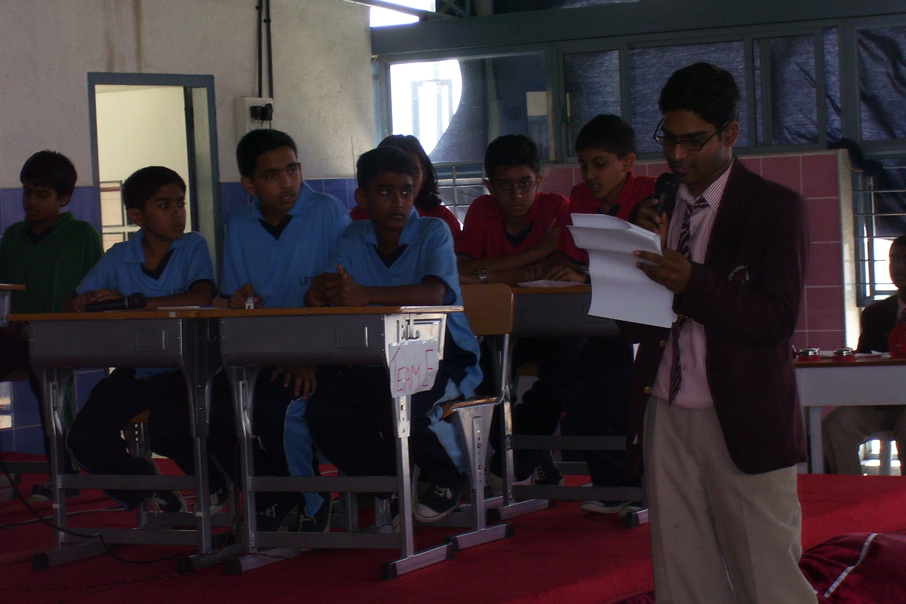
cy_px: 316
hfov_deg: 19.1
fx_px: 2693
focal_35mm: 107
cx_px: 451
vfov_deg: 12.8
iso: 125
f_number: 4.6
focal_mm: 16.8
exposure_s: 1/90
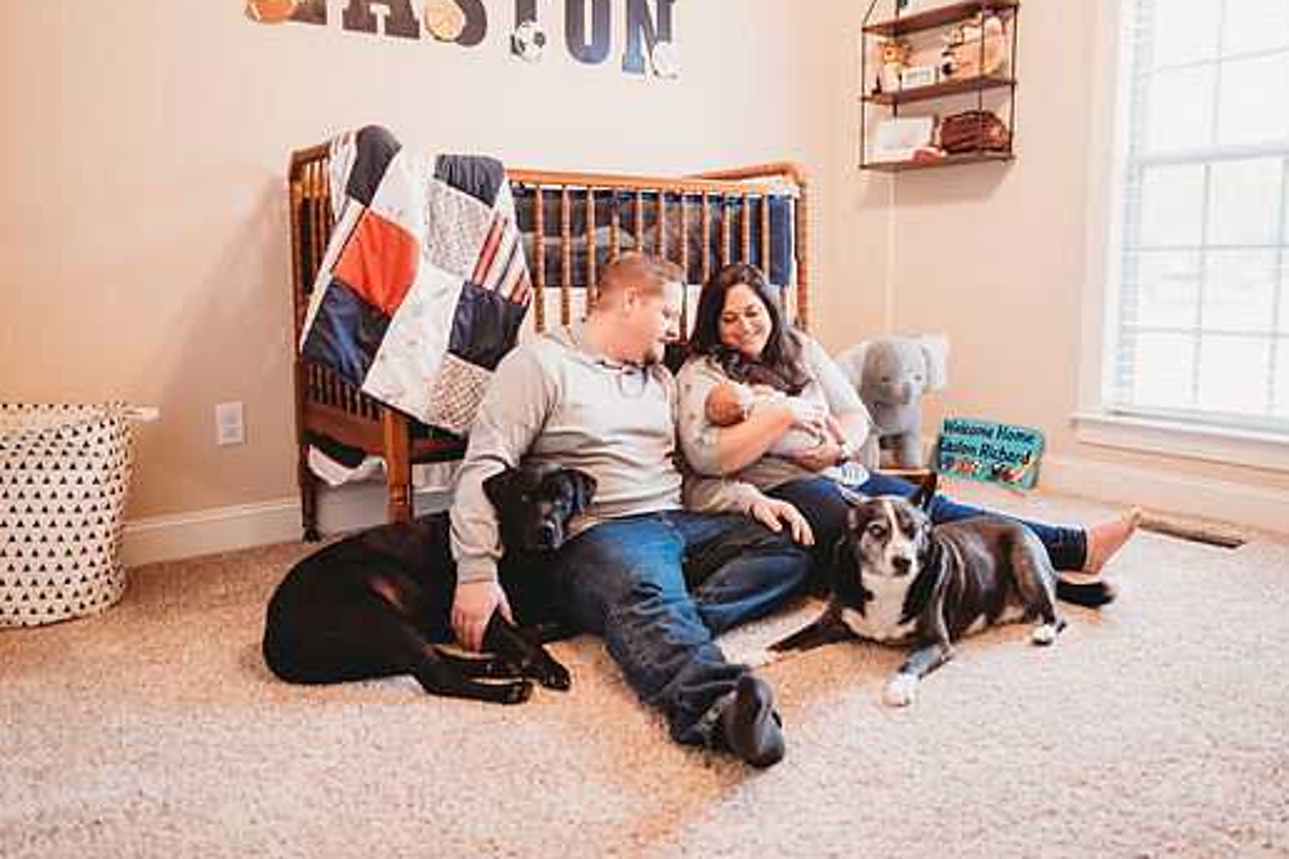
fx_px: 967
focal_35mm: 27
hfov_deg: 67.4
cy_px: 388
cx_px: 667
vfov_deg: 47.9
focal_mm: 24
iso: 800
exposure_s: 1/160
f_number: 2.2
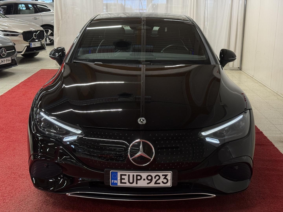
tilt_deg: -13.7
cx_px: 142
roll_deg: -1.0
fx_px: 392
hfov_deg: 39.7
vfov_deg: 30.3
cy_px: 106
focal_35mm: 48
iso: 100
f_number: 1.78
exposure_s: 1/102
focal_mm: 6.76
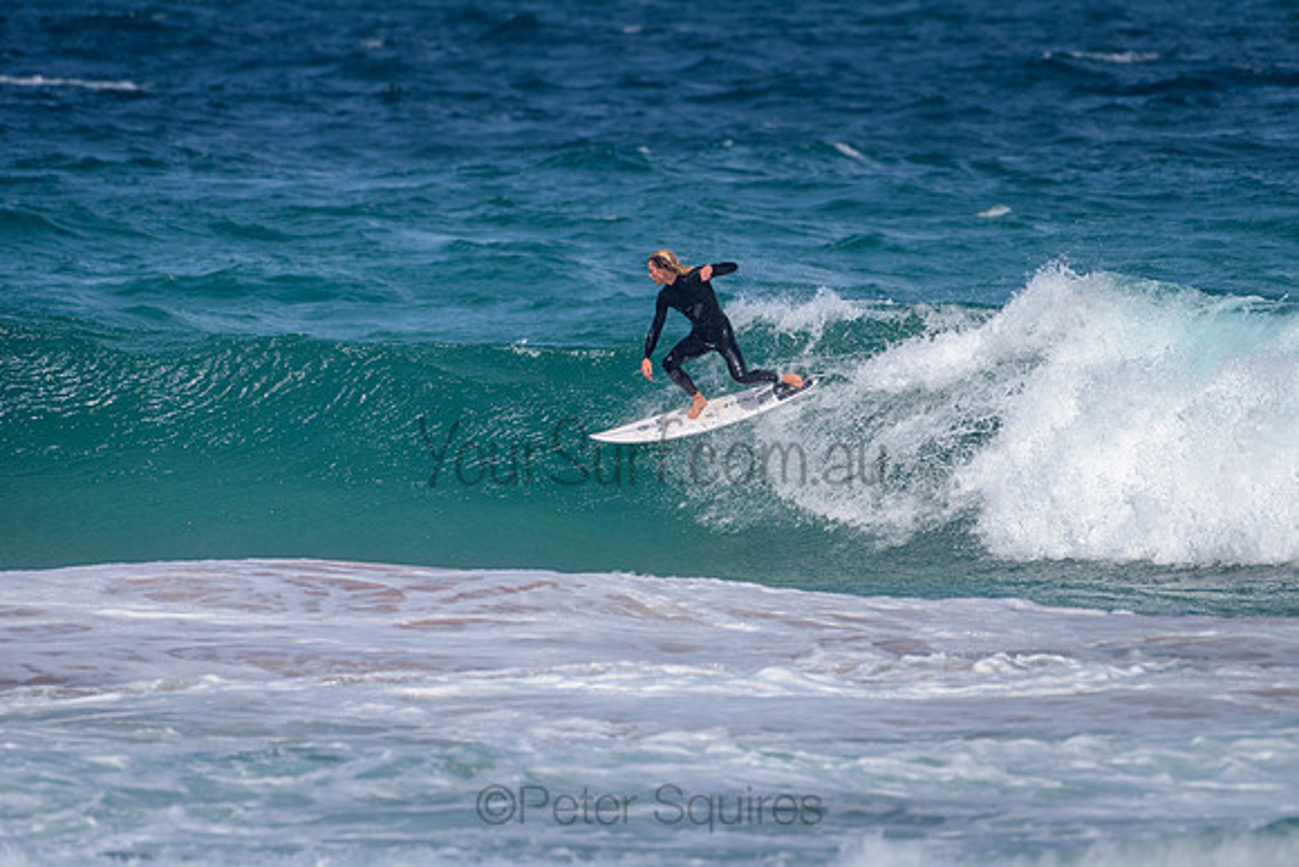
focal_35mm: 613
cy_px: 363
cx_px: 797
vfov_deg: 2.2
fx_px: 22136
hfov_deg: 3.4
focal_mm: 500
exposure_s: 1/2000
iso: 90
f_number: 5.6
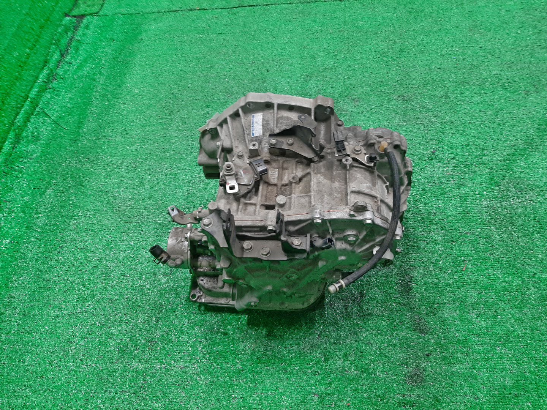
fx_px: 411
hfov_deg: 67.3
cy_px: 205
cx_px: 274
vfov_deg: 53.1
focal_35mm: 26
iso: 132
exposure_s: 1/50
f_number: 1.7
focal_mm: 3.93
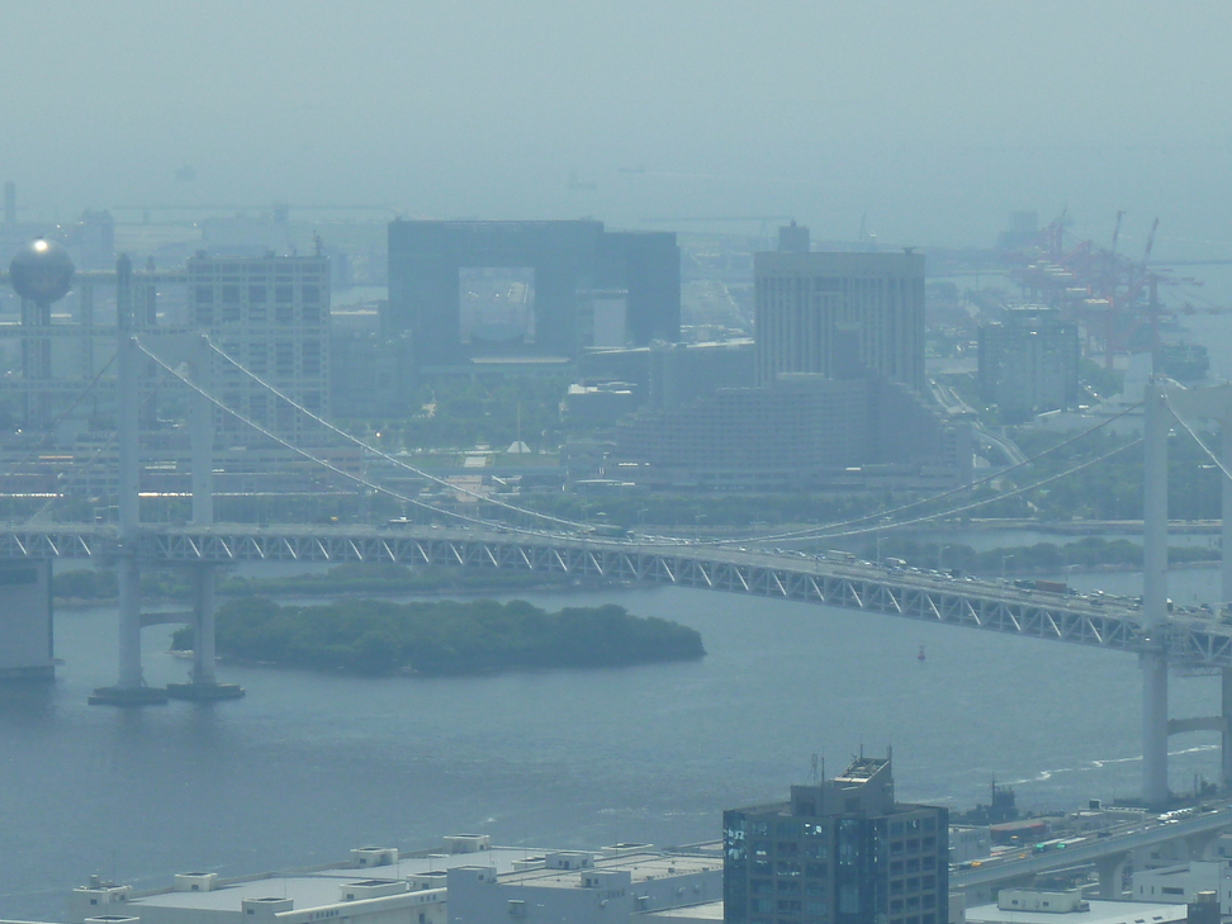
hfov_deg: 7.6
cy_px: 574
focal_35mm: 260
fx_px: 9254
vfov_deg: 5.7
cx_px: 662
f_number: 5.6
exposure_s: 1/500
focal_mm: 25.9
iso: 80
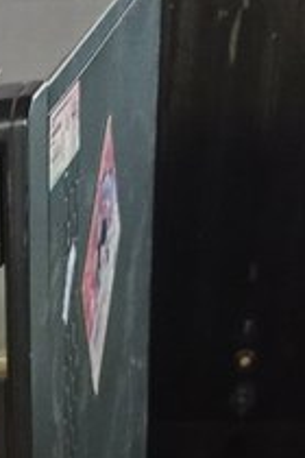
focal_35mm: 142
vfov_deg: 13.0
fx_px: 1804
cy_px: 829
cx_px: -451
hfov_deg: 8.7
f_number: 1.79
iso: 422
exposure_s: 1/24
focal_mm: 4.7
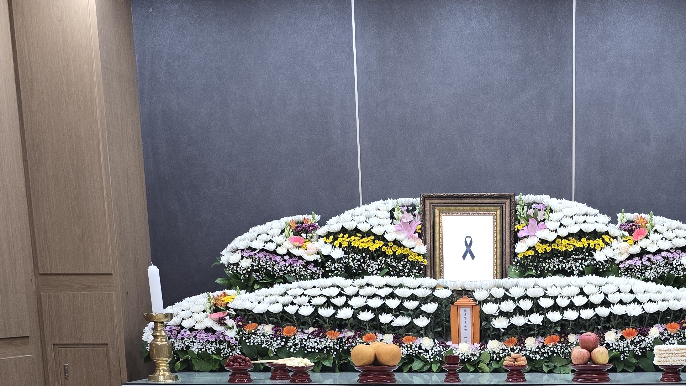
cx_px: 541
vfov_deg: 21.3
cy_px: 470
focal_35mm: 52
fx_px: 946
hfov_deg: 38.5
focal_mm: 6.3
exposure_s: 1/120
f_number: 1.7
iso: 200
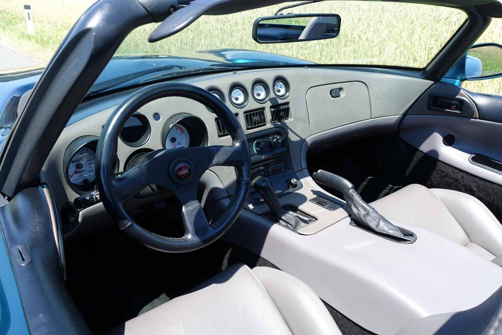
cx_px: 251
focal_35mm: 29
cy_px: 168
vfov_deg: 45.0
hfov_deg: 63.7
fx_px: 404
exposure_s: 1/250
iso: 125
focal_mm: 10.7
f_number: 4
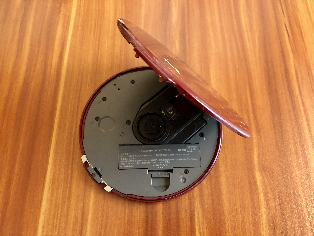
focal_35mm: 28
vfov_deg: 49.7
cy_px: 118
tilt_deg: -68.0
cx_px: 157
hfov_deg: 63.4
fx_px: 254
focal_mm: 4
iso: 100
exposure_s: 1/9
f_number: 1.8
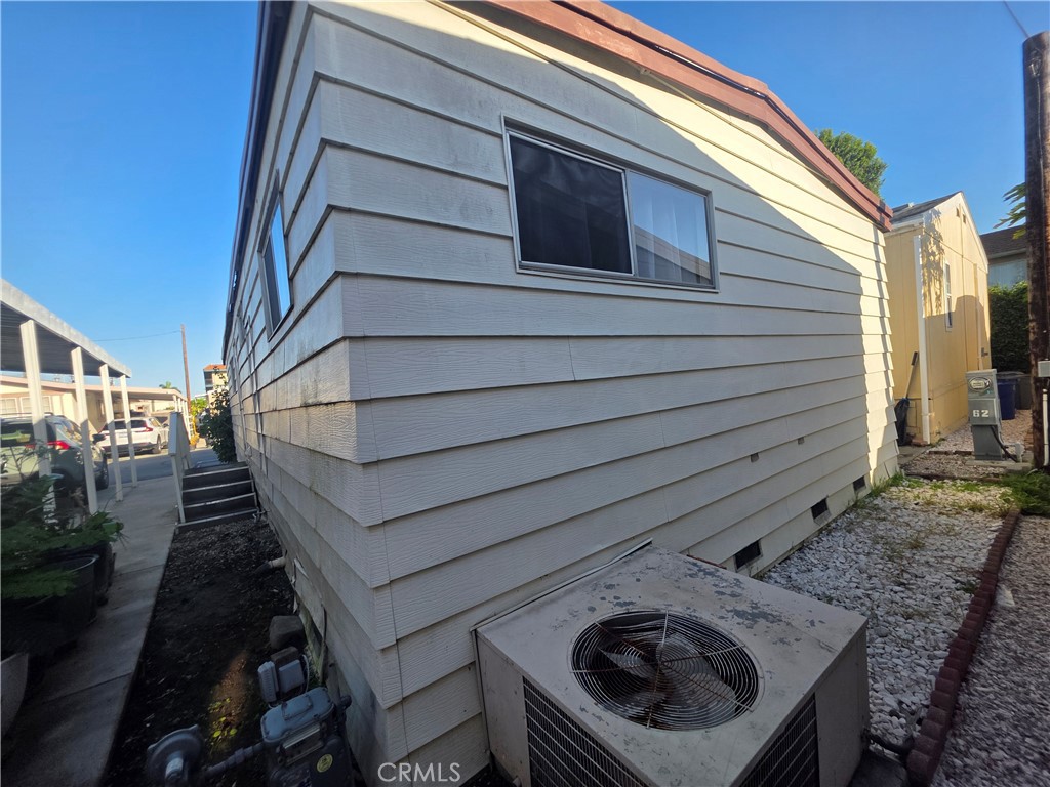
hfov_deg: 106.2
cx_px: 525
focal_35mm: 13
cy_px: 394
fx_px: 394
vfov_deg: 89.9
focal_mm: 2.2
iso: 40
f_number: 1.9
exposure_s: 1/1248
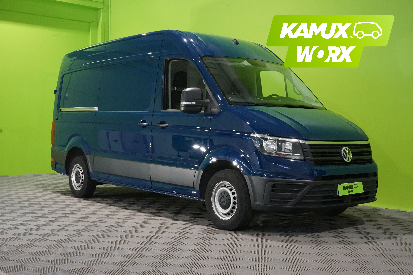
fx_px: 516
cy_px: 138
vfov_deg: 29.9
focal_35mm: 45
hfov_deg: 43.6
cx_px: 206
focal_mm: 45
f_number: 13
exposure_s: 1/40
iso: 6400
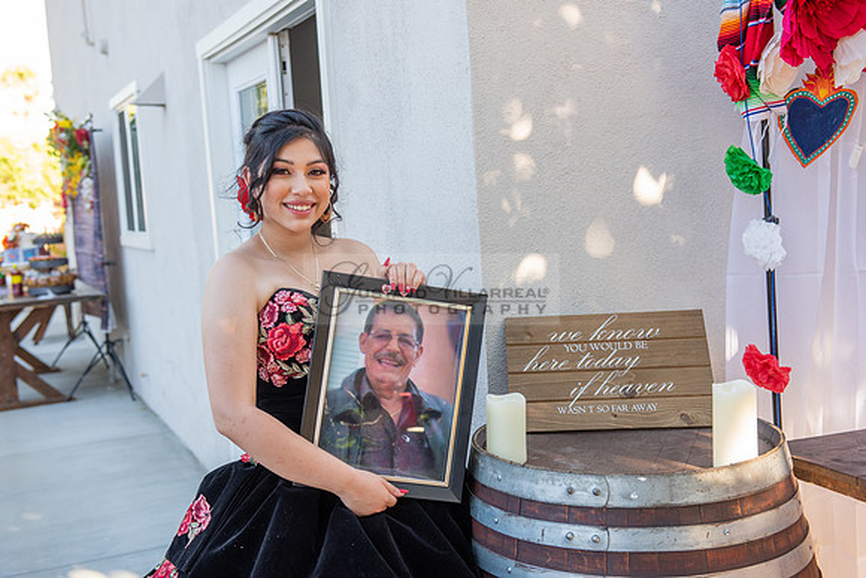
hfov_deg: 41.1
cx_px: 433
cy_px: 289
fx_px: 1155
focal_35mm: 48
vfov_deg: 28.1
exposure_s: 1/200
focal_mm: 48
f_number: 5
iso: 400
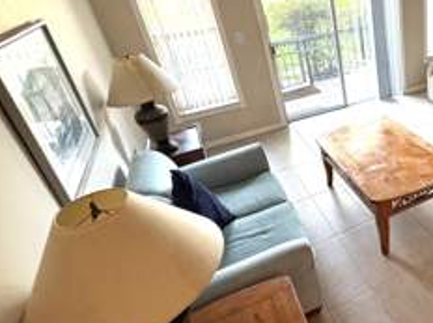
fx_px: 362
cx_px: 390
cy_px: 141
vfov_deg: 48.0
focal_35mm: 29
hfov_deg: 53.9
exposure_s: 1/60
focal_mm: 2.22
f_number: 2.2
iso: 250
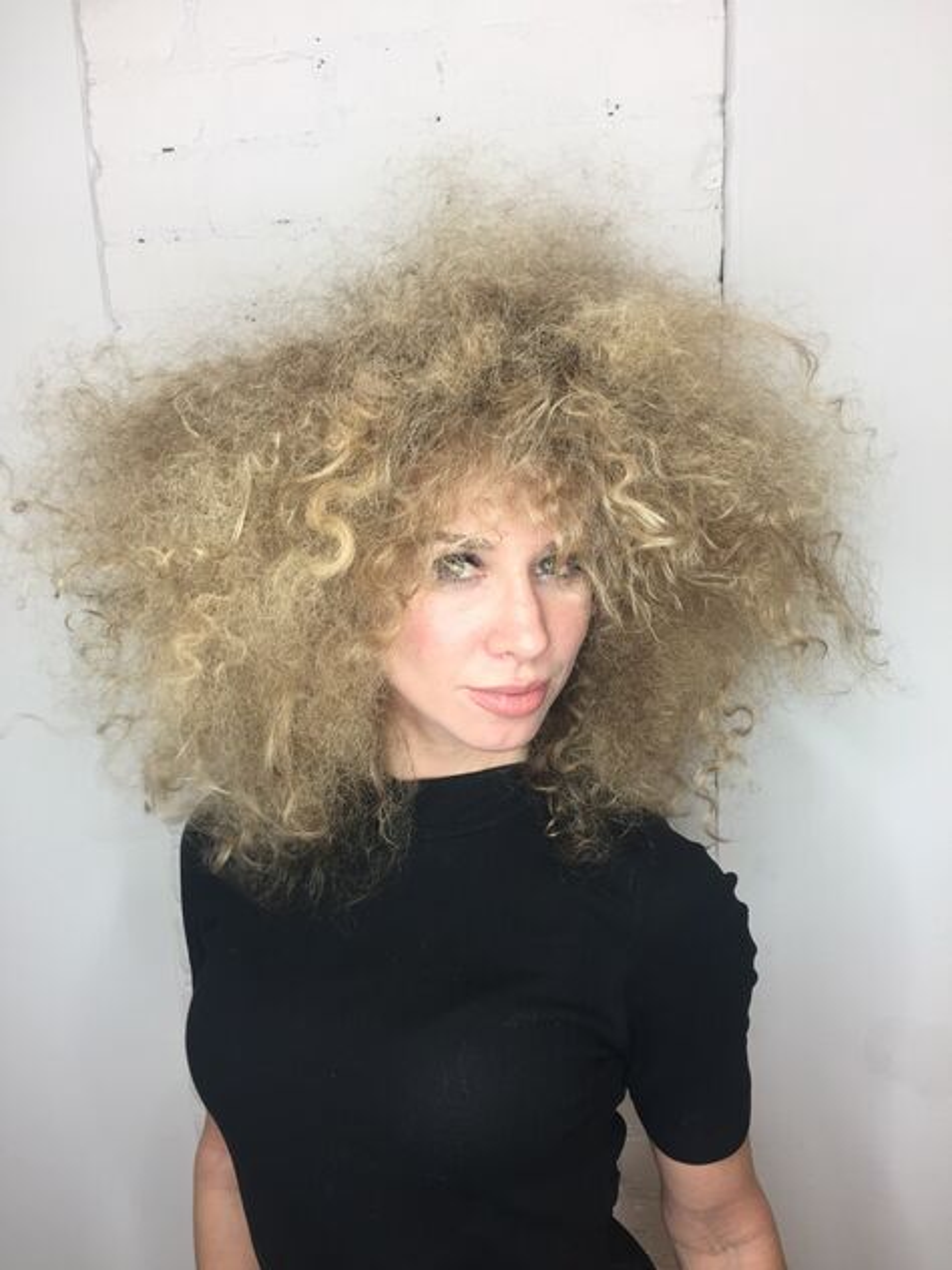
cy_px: 635
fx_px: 1063
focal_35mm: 29
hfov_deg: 48.2
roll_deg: +0.6
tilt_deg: -10.4
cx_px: 476
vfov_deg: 61.7
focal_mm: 4.15
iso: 40
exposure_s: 1/60
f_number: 2.2
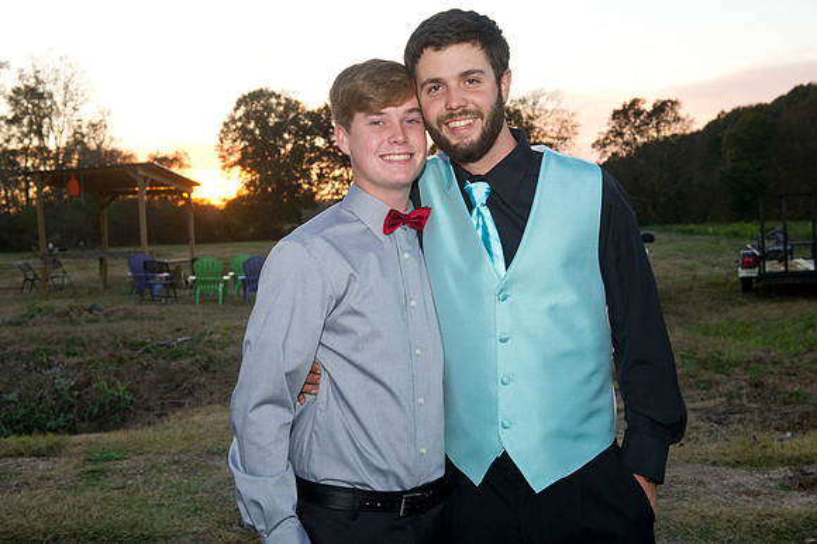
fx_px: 953
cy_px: 272
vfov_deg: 31.9
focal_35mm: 42
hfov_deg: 46.4
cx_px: 408
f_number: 7.1
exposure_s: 1/160
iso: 640
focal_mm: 42
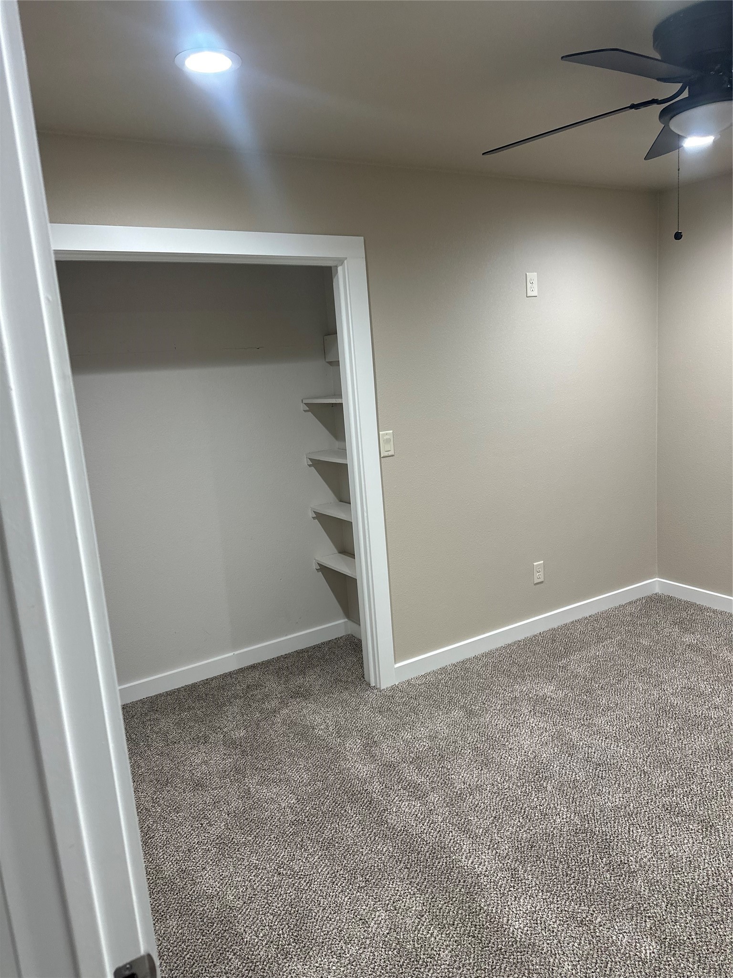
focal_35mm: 24
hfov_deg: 56.8
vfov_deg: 71.6
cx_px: 366
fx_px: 678
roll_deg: +4.0
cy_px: 489
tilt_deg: -11.3
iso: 200
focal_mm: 6.86
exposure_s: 1/120
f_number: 1.78
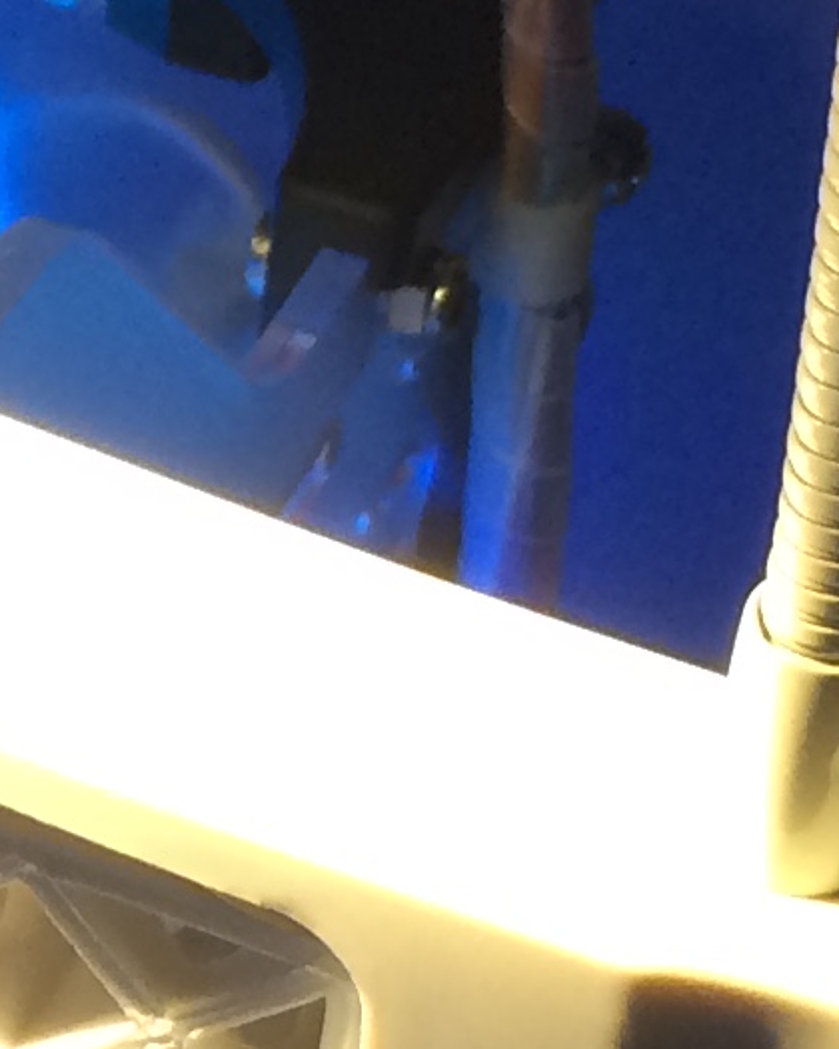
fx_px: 5463
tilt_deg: -38.6
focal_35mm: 176
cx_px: -741
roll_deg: +0.3
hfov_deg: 8.4
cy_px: 577
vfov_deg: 11.0
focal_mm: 4.15
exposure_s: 1/33
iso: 64
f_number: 2.2
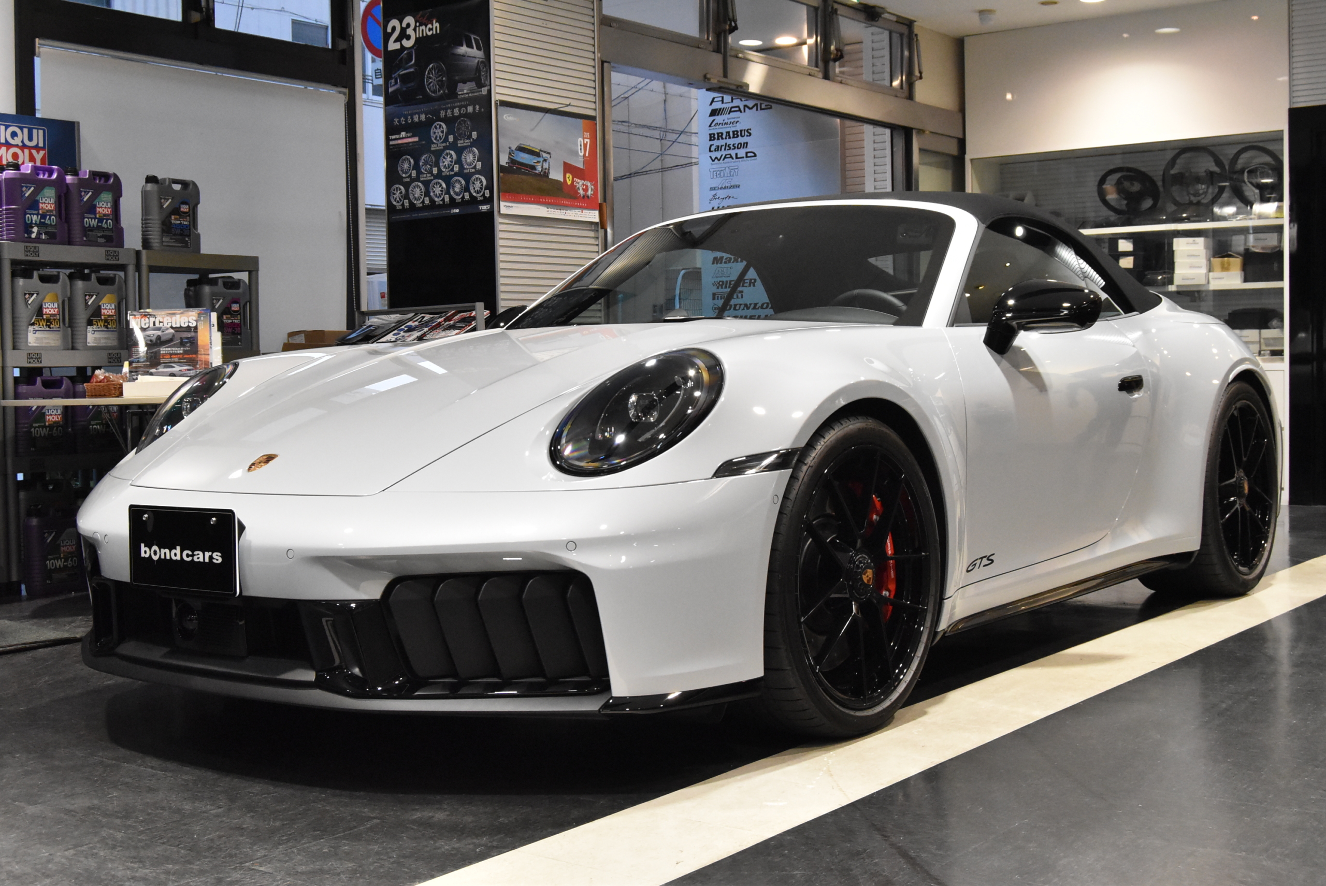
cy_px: 443
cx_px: 663
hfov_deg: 43.6
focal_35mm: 45
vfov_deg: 29.9
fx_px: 1659
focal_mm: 30
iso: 4500
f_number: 8
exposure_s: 1/50
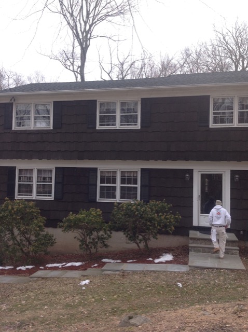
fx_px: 335
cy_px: 166
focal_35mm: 35
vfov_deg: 52.7
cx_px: 124
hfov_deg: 40.6
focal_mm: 4.28
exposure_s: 1/549
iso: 80
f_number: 2.4
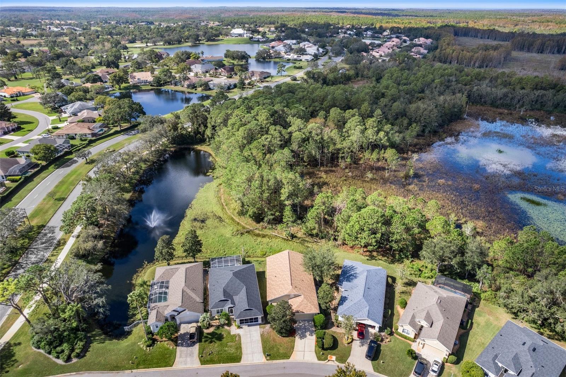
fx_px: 346
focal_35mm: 22
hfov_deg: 78.6
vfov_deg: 57.2
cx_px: 283
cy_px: 188
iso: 140
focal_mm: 8.38
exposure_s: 1/1250
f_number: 2.8
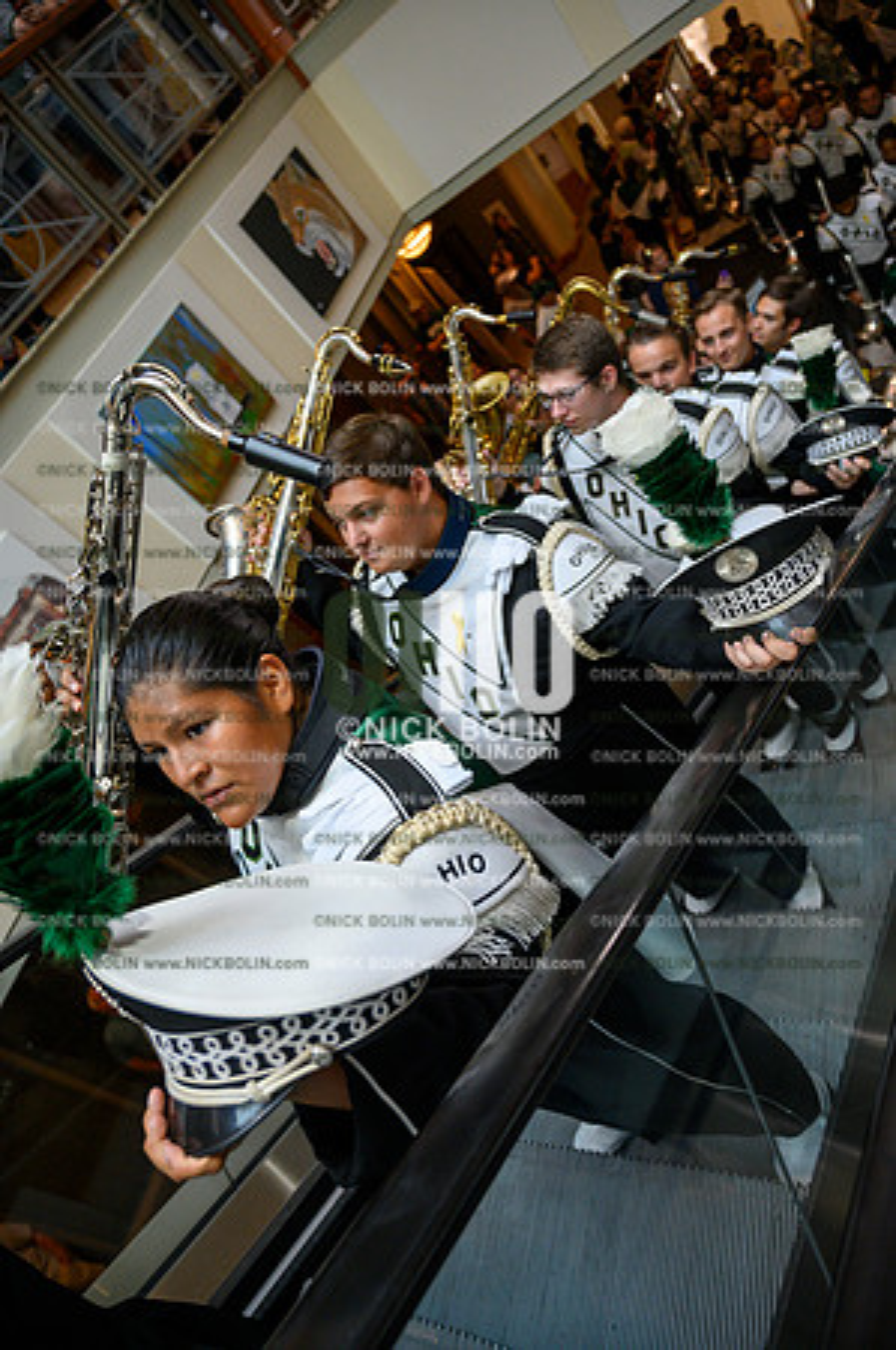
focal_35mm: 24
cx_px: 448
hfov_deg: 53.0
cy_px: 675
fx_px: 898
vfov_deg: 73.8
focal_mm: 24
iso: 800
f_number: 4
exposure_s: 1/800
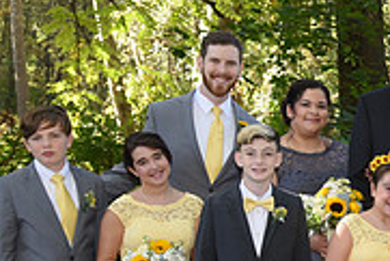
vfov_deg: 12.2
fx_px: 1214
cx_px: 524
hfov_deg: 17.0
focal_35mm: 112
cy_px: 217
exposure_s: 1/200
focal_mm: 35
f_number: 5.6
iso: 640
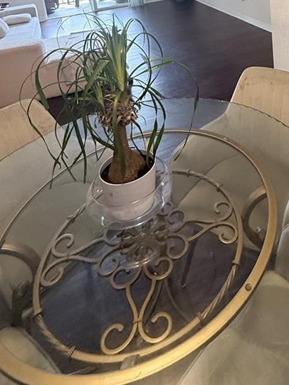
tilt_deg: -10.3
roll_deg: +3.6
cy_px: -4
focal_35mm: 31
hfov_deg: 42.9
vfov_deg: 47.8
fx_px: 345
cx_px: 239
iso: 320
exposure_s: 1/120
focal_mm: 2.22
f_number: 2.2
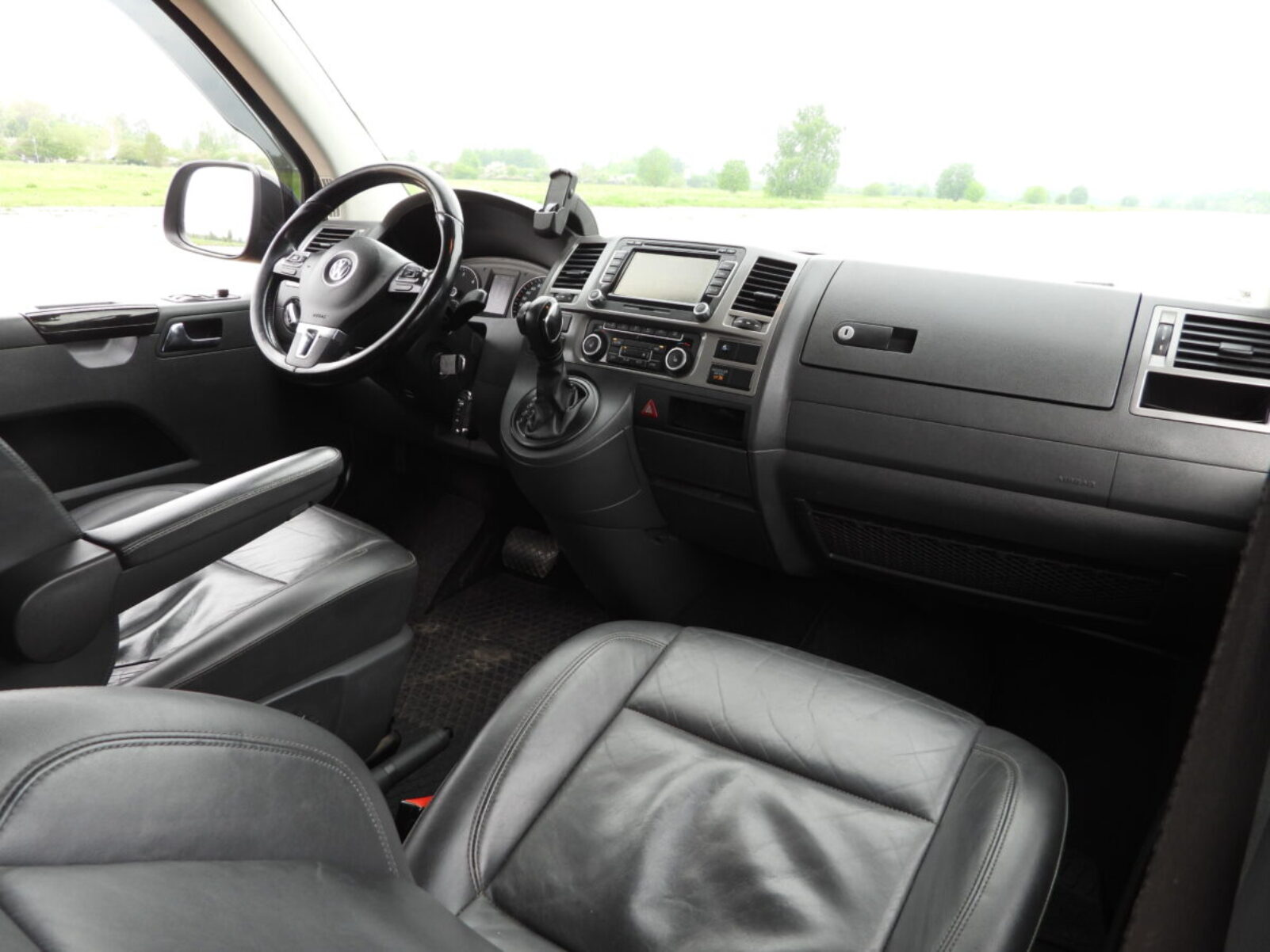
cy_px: 476
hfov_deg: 71.6
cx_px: 635
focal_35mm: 24
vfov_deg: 56.8
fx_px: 881
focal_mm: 4.3
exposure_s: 1/80
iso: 100
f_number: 2.8
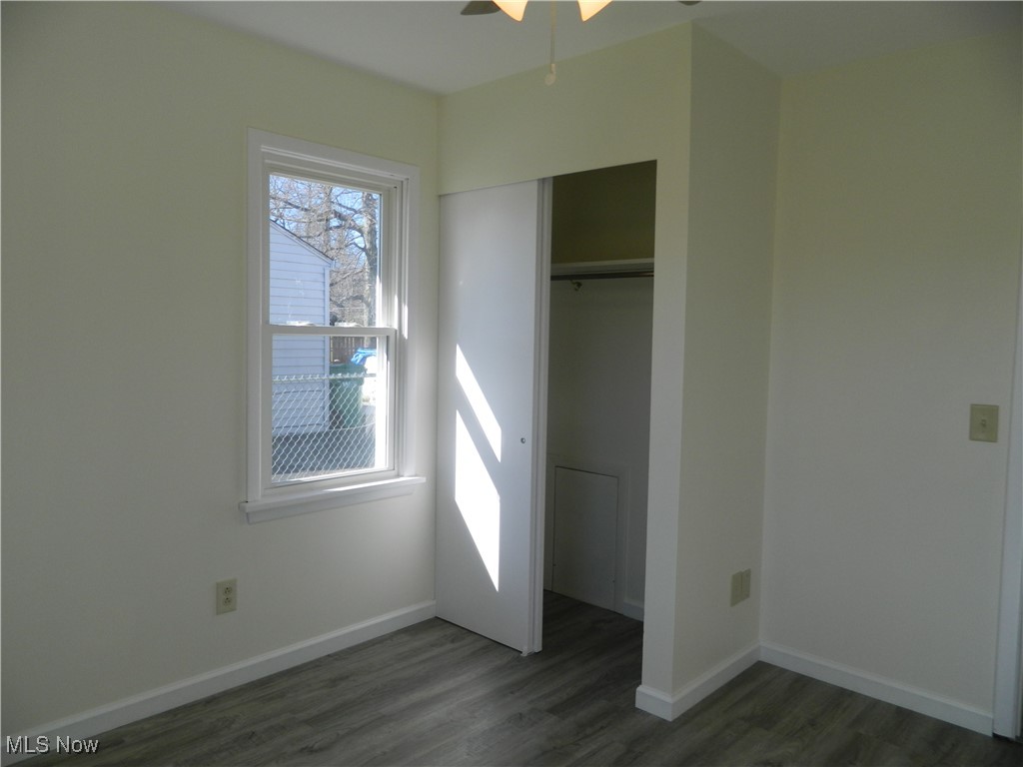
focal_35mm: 25
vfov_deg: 54.9
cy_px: 384
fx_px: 739
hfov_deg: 69.4
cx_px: 512
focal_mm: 4.5
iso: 80
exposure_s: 1/250
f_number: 3.1
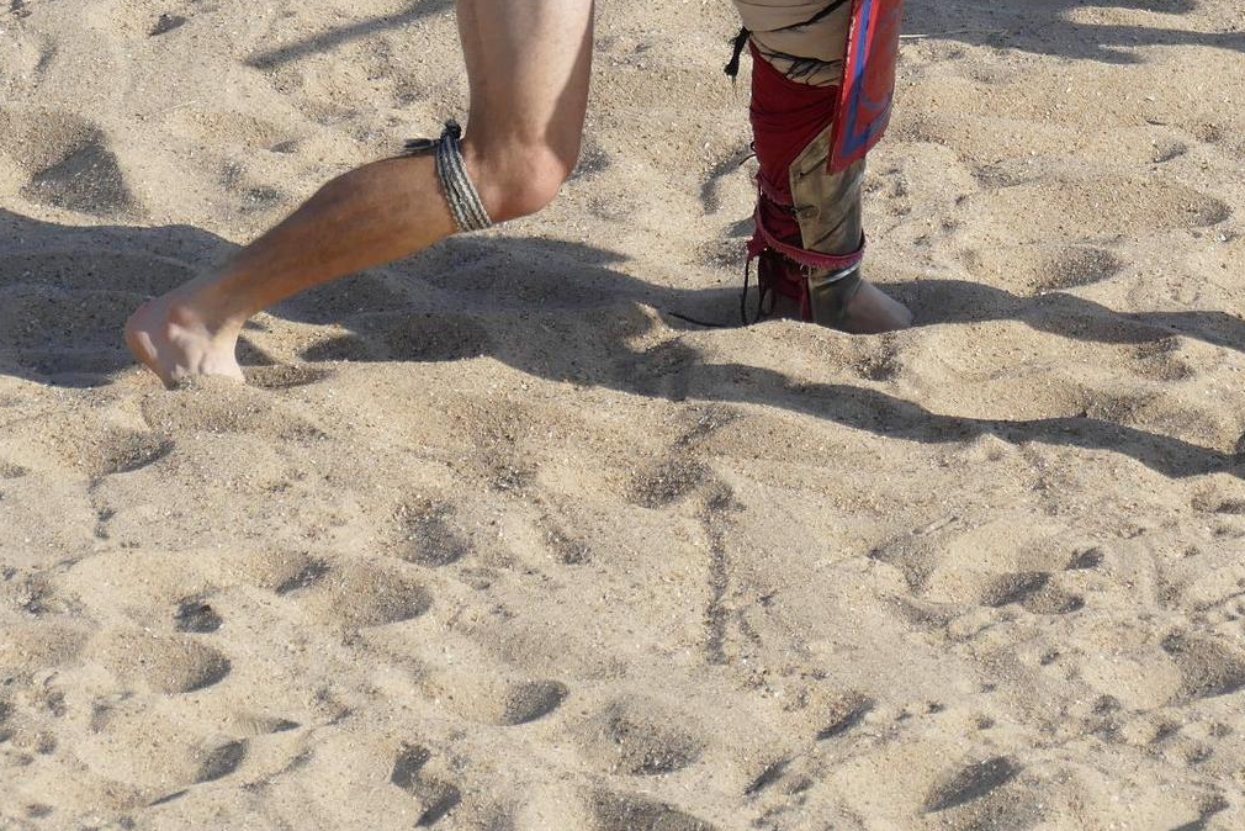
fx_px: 16742
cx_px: 960
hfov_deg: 4.3
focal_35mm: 484
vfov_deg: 2.8
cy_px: -216
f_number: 4
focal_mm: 69.6
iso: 125
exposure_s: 1/1300
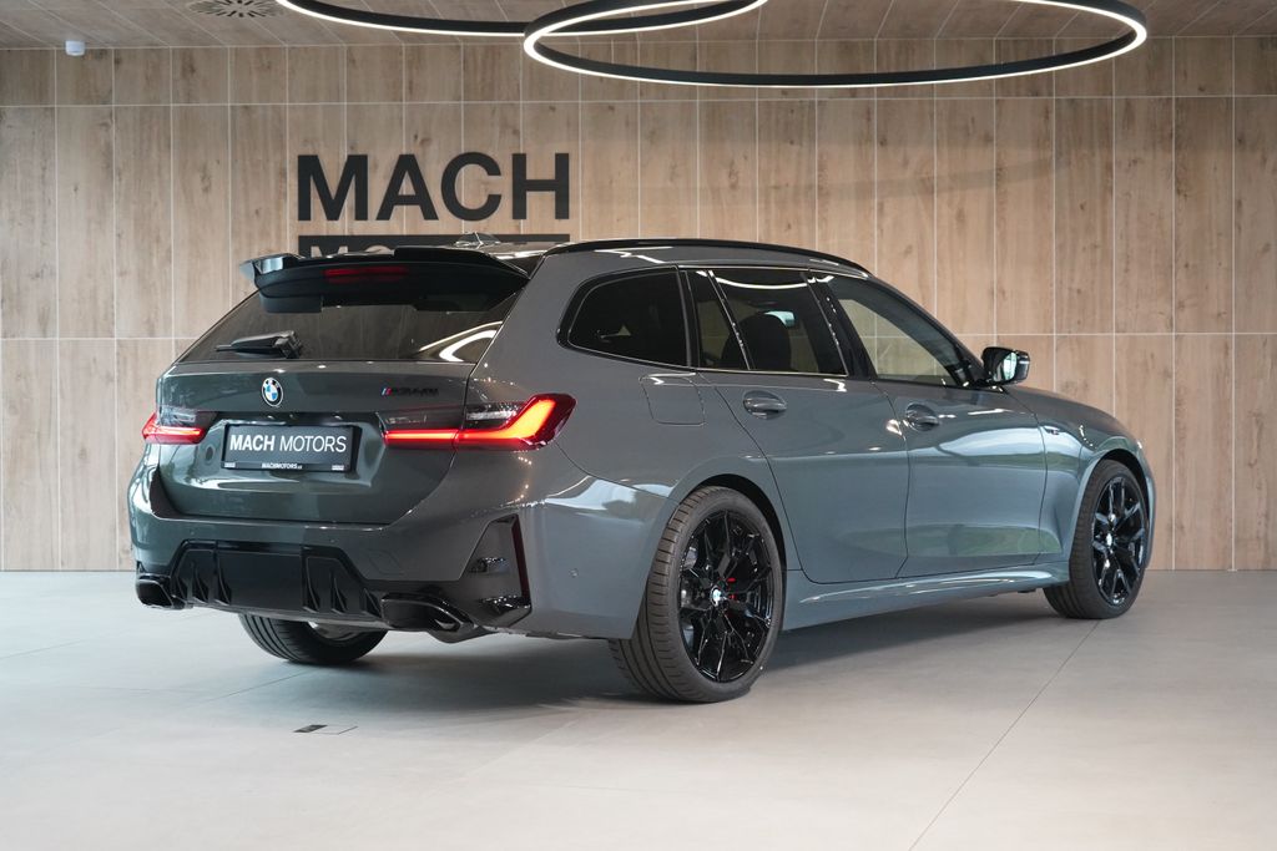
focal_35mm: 59
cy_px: 426
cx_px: 638
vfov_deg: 23.0
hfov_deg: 33.9
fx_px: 2093
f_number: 5
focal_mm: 59
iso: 6400
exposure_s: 1/160
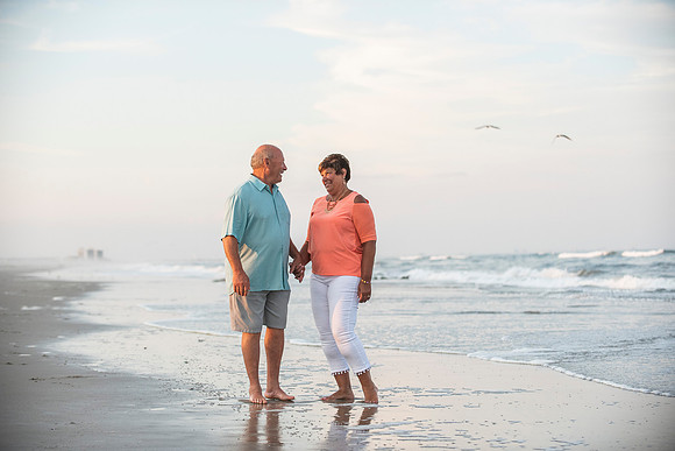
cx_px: 338
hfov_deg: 23.6
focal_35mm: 86
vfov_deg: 15.9
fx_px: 1613
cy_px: 226
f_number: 3.5
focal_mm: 86
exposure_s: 1/2000
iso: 800
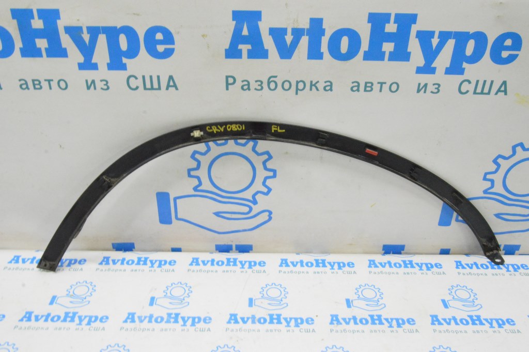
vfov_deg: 39.9
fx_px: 485
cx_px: 264
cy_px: 176
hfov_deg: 57.3
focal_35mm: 33
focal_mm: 22
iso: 6400
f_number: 20
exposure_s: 1/15
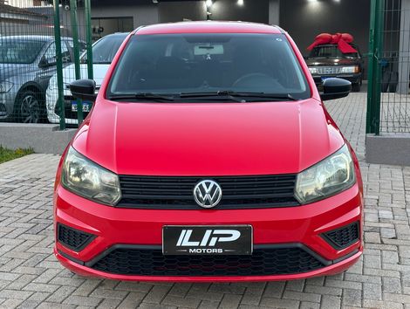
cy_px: 154
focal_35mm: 48
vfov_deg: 30.3
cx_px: 205
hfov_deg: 39.6
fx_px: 569
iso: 80
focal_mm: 6.86
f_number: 1.78
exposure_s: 1/91
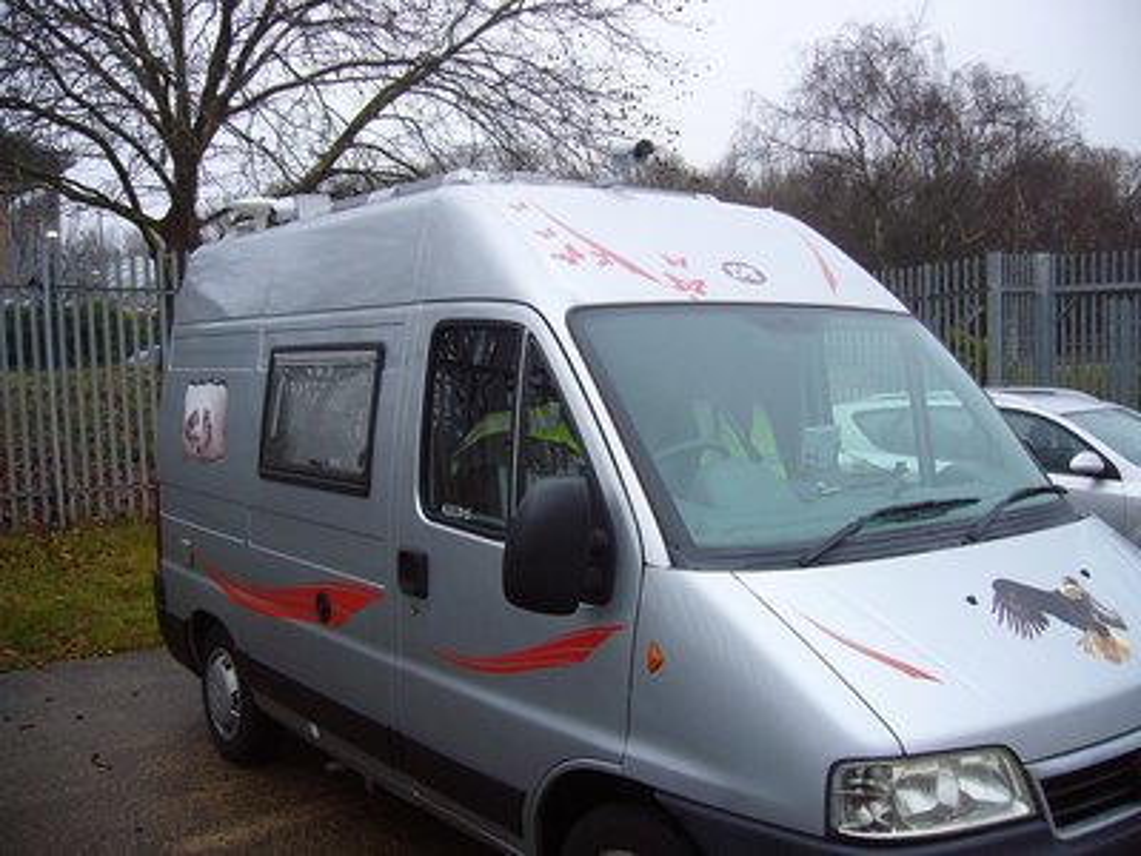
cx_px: 570
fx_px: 1154
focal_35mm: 35
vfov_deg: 40.7
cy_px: 428
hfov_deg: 52.6
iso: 100
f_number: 2.8
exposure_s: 1/40
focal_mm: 5.8
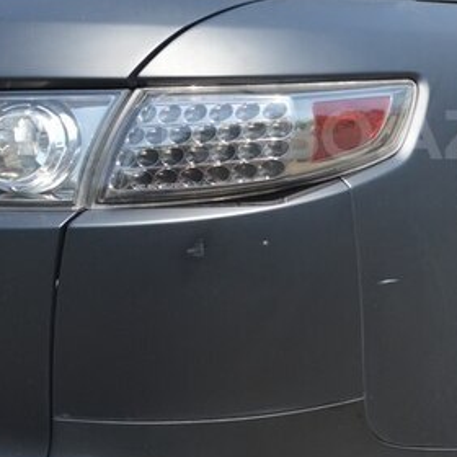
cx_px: 315
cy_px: 135
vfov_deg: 28.3
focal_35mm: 60
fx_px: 896
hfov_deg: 28.4
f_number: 6.3
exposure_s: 1/160
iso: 100
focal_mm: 20
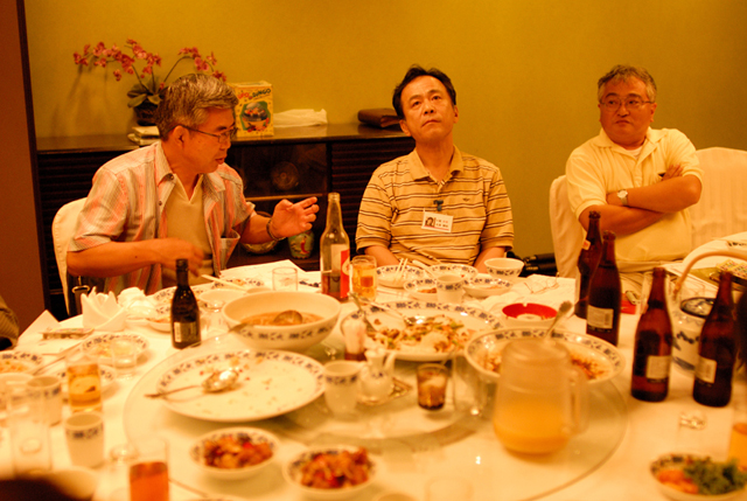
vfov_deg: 32.0
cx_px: 374
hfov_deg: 46.3
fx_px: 873
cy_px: 250
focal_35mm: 42
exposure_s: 1/90
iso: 800
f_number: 2
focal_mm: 28
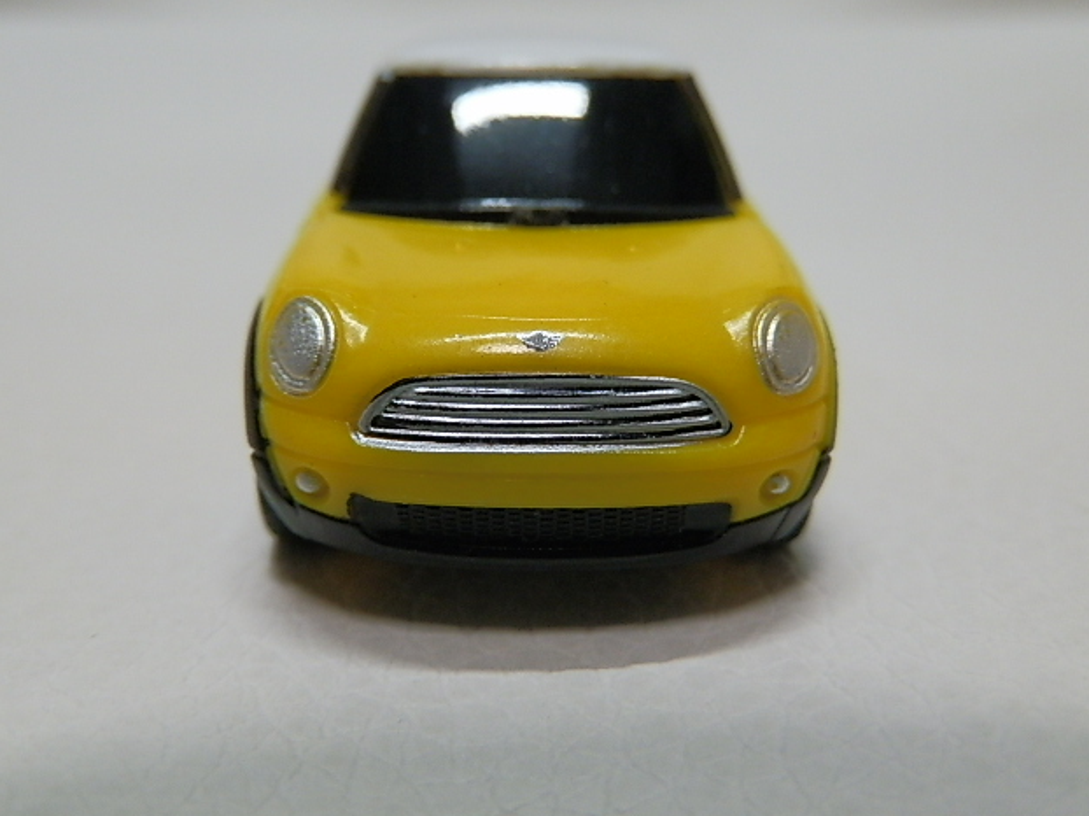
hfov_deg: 52.6
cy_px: 419
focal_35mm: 35
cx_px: 544
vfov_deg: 40.7
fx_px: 1101
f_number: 3.5
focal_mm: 6.17
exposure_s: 1/25
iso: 200
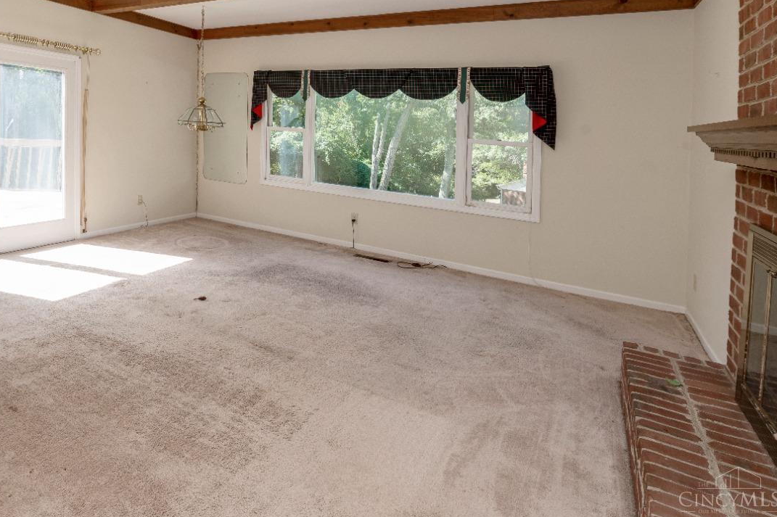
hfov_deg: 78.0
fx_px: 453
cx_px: 246
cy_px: 162
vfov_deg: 57.8
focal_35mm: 21
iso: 100
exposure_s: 1/40
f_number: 8
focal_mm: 15
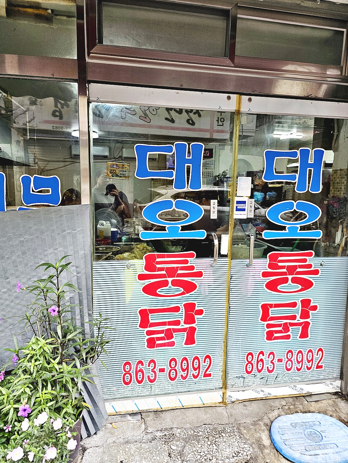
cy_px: 232
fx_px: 308
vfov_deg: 73.9
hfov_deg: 58.9
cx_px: 174
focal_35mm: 23
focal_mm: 6.3
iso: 80
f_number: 1.7
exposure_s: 1/180
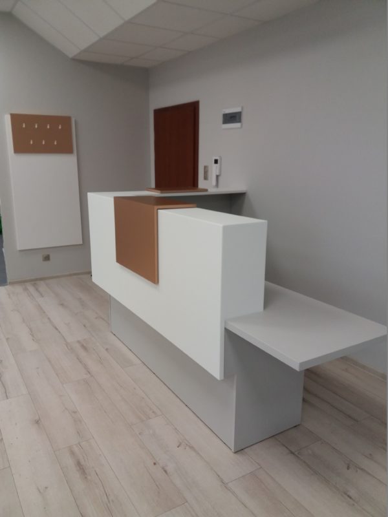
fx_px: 418
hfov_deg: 49.7
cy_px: 258
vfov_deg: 63.4
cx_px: 194
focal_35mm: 28
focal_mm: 3.7
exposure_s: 1/50
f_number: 1.9
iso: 80
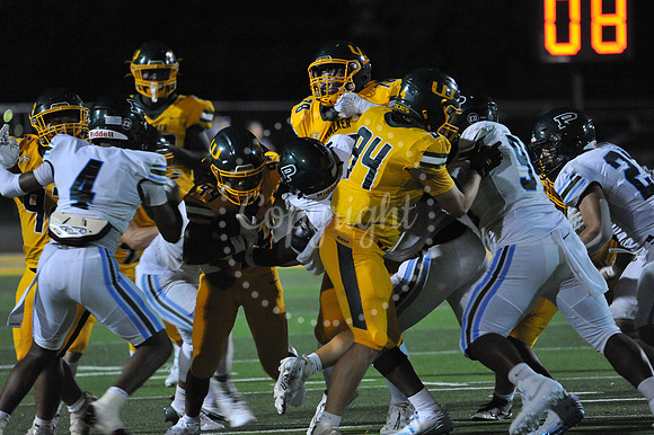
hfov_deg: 4.6
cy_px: 218
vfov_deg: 3.1
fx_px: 8170
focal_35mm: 450
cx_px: 327
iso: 6400
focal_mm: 450
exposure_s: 1/200
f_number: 6
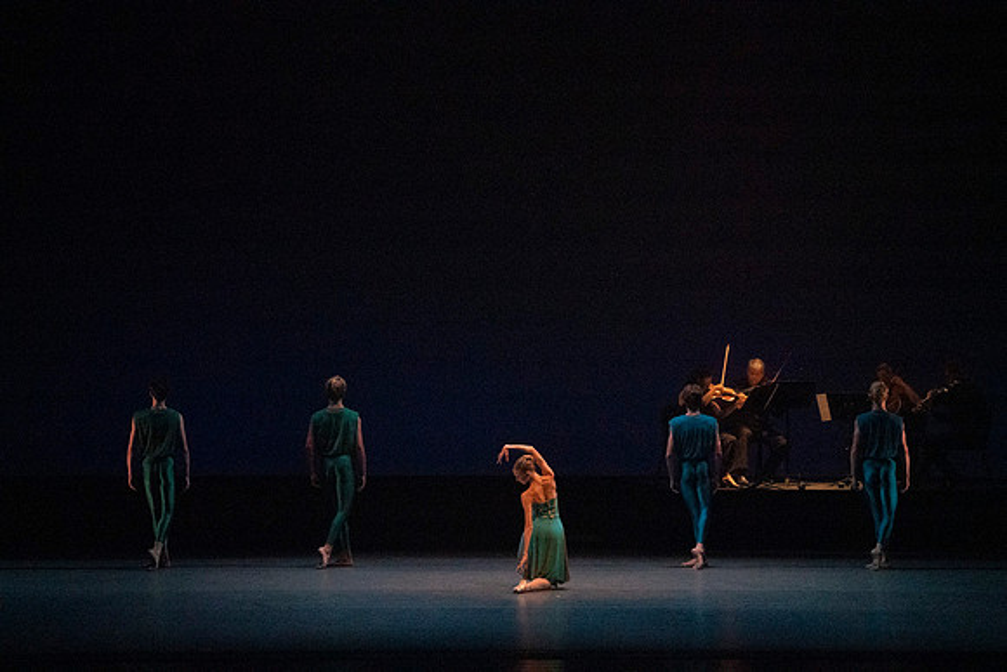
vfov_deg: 8.7
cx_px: 504
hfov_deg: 13.0
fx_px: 4420
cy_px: 336
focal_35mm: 158
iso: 25600
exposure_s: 1/400
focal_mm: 158
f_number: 8
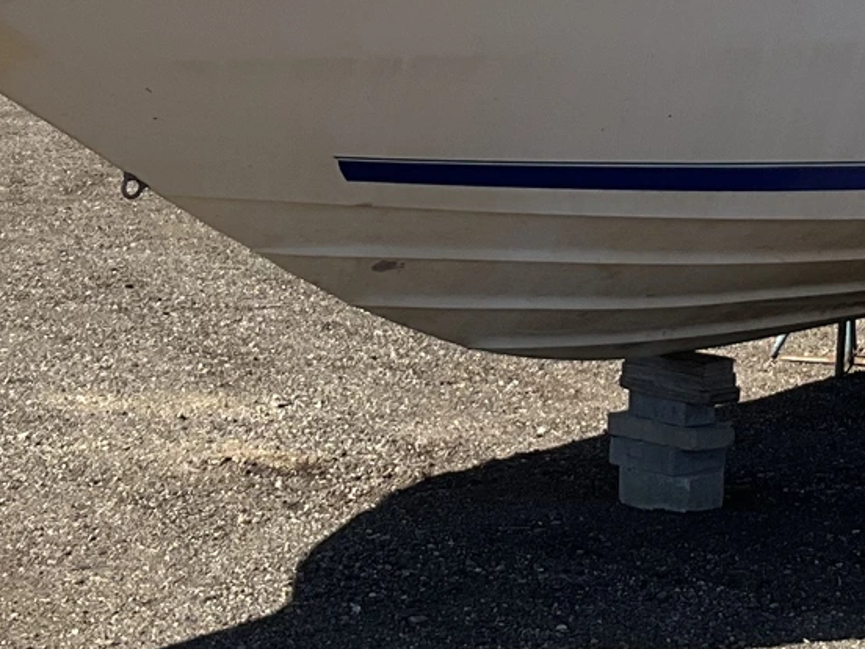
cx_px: 625
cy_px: -169
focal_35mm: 105
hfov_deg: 18.6
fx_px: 2624
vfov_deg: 13.6
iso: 25
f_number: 1.8
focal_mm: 3
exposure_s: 1/1786
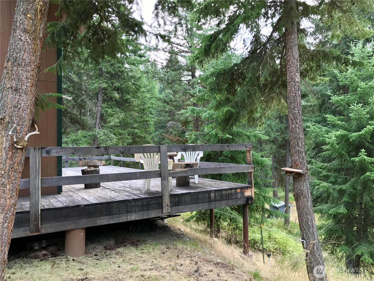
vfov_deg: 49.7
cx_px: 187
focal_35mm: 28
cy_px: 140
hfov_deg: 63.4
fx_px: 303
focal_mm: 3.99
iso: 20
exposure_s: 1/145
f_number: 1.8
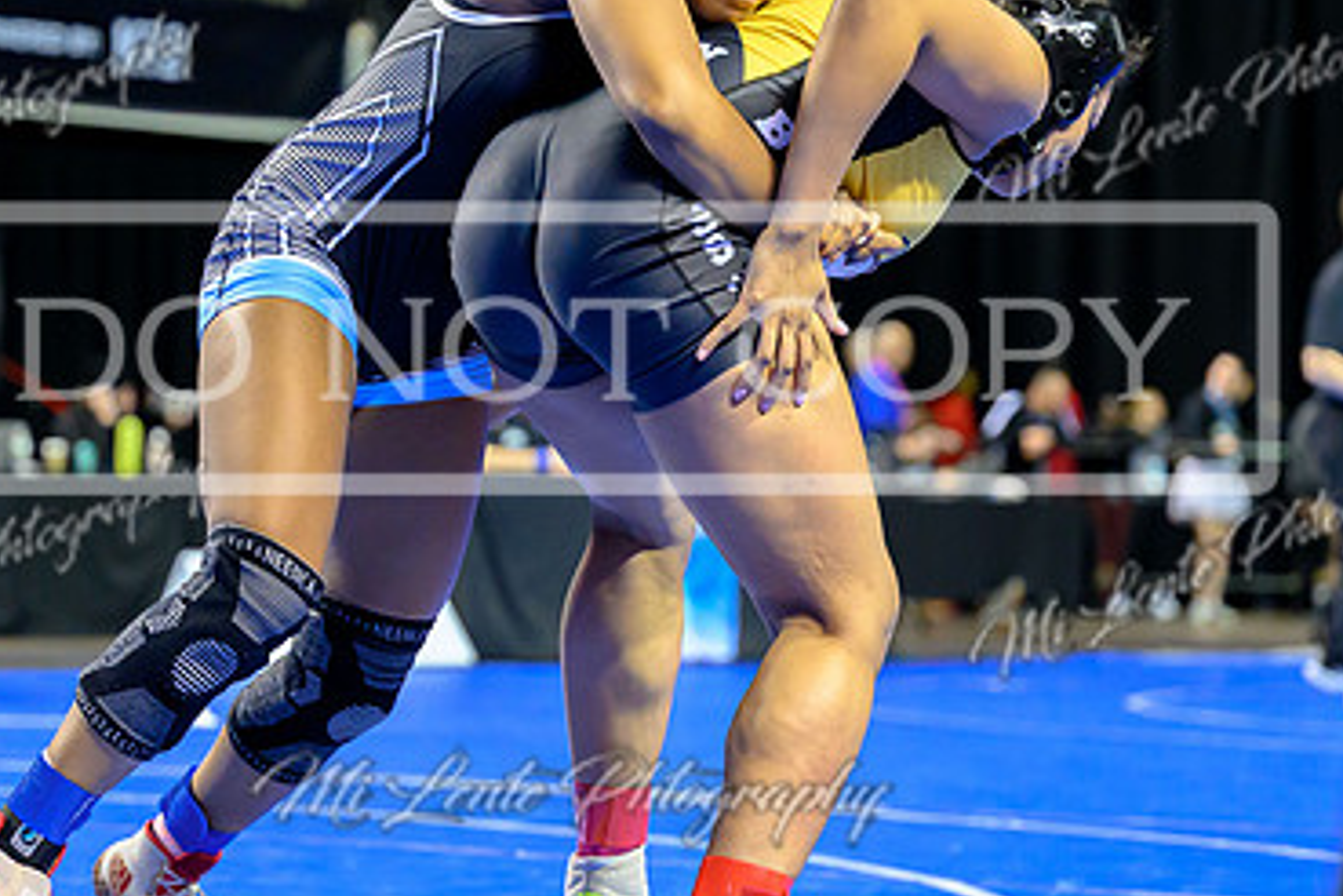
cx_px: 485
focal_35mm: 157
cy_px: 365
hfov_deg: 13.1
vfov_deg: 8.7
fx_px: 5857
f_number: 2.8
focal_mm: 76
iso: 3200
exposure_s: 1/800
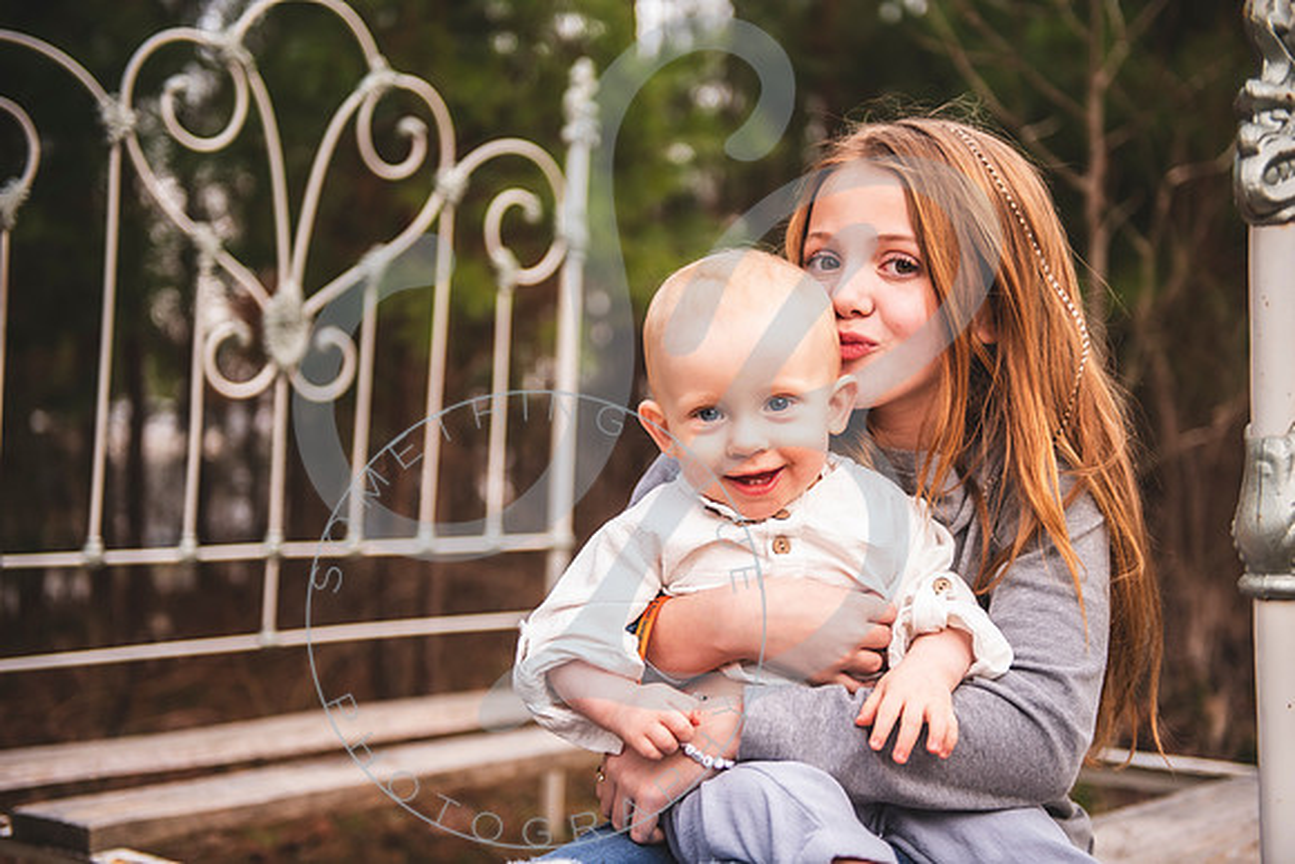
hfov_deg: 39.6
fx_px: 1799
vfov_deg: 27.0
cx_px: 648
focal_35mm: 50
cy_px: 432
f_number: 2.8
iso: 250
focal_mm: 50
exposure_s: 1/250
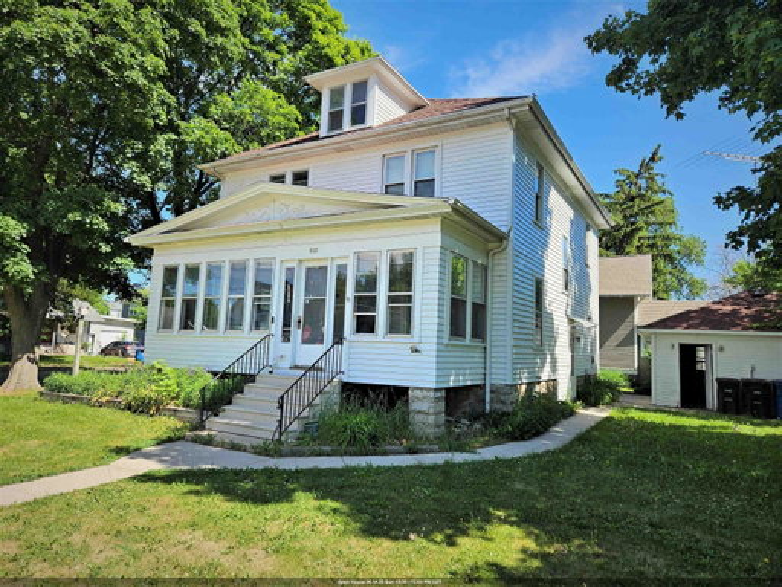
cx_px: 391
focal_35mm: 23
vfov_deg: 58.9
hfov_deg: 73.9
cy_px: 294
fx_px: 520
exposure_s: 1/1027
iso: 25
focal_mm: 5.4
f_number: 1.8
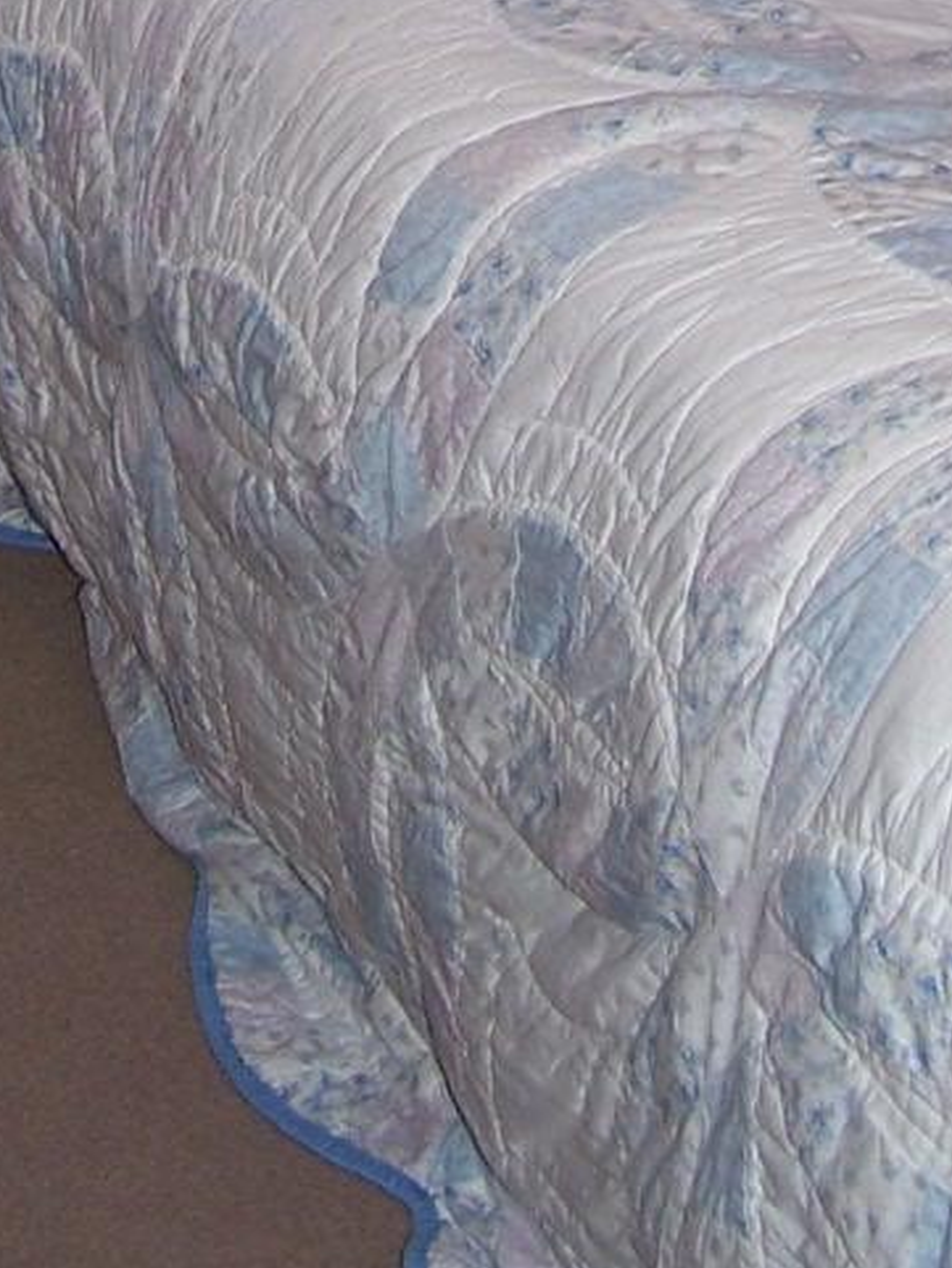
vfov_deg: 14.2
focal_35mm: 129
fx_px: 4728
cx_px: 461
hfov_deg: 11.5
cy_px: -712
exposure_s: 1/60
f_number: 2.8
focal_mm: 6.7
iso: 80
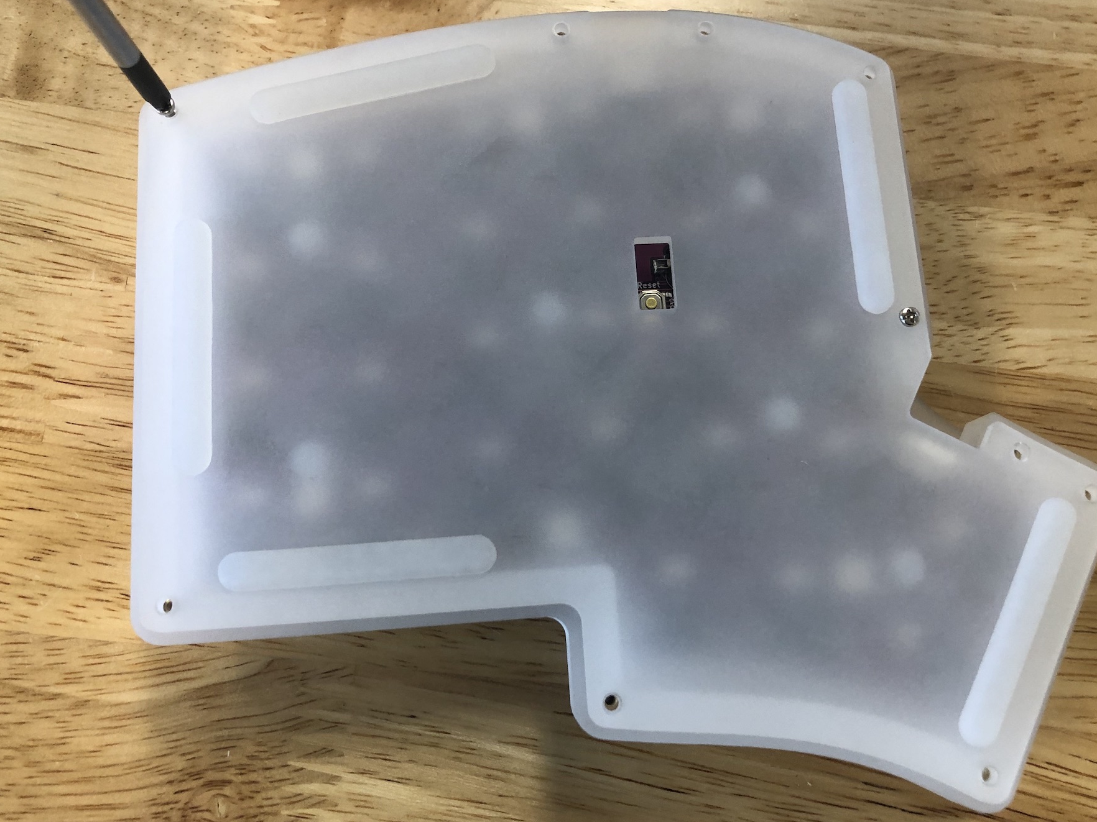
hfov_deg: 56.8
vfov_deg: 44.2
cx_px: 571
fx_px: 1014
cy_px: 403
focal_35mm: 32
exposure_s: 1/30
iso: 32
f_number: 1.8
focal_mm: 4
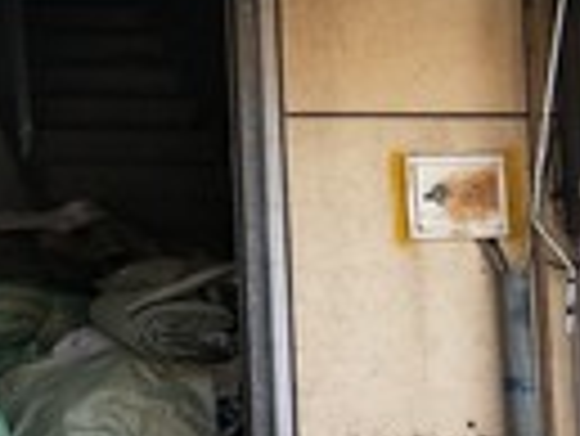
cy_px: -45
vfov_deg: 12.6
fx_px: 1945
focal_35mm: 116
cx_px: -504
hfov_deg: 14.6
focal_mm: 4.27
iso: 33
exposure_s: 1/319
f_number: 1.7
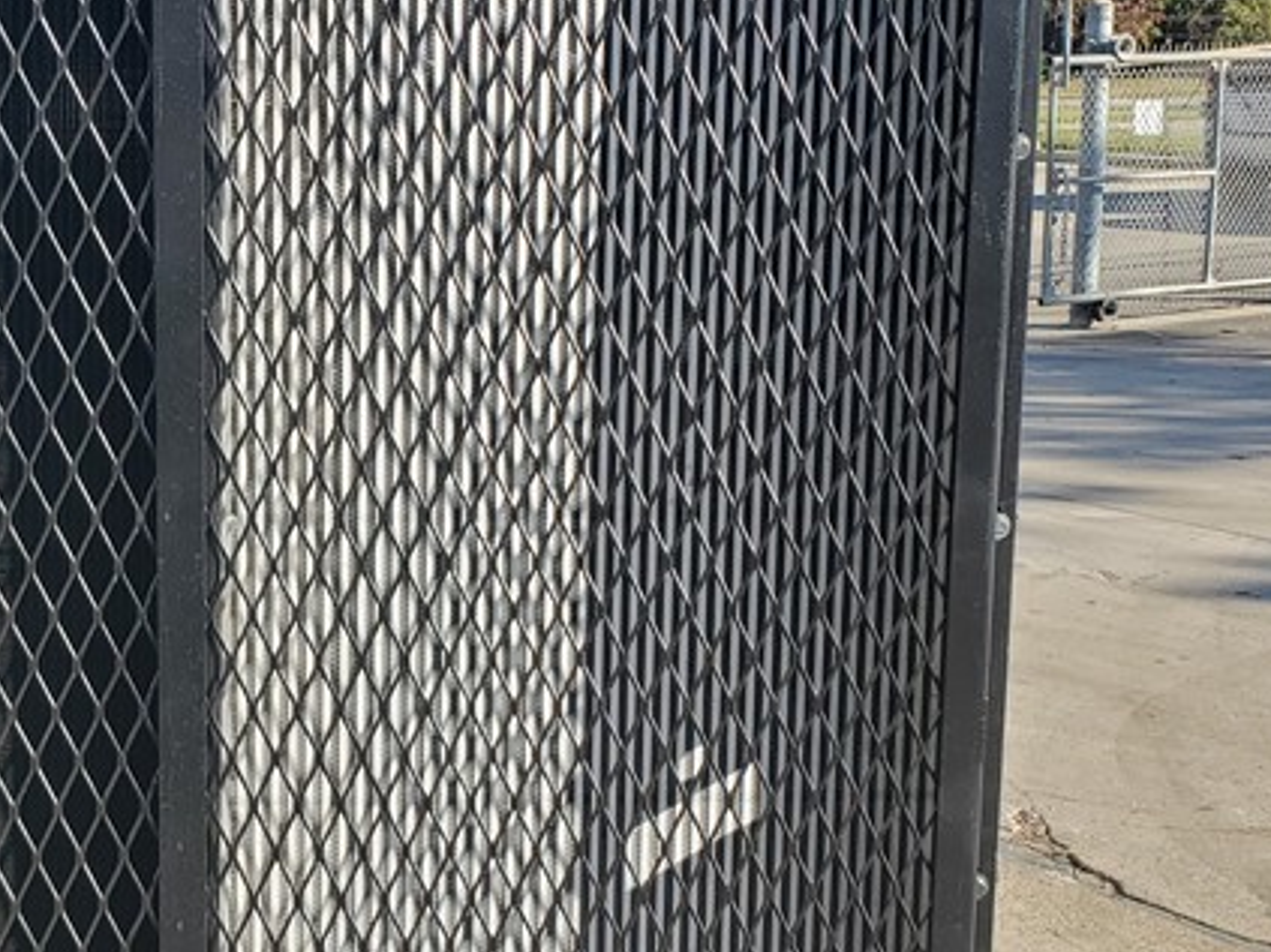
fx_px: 2313
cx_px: 300
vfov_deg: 23.3
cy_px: 474
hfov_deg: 30.2
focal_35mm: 63
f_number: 2.4
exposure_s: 1/667
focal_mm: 4.3
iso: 50
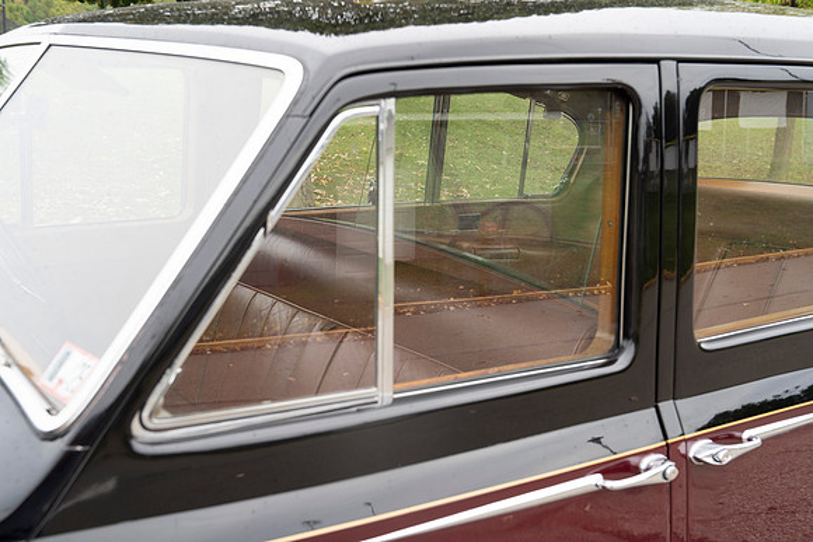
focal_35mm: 41
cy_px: 271
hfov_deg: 47.4
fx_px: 926
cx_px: 406
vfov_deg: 32.6
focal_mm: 41
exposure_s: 1/100
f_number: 5.6
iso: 200
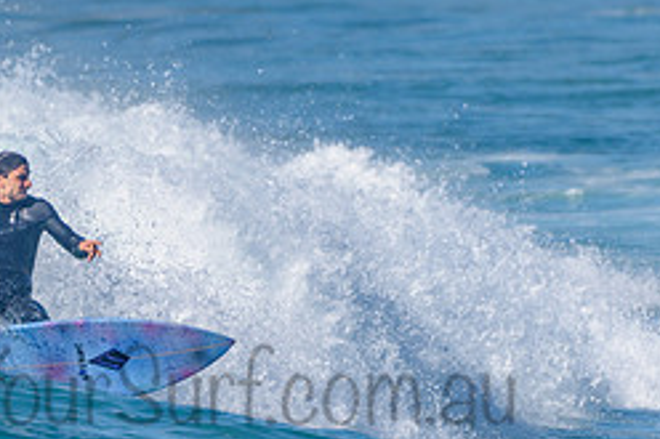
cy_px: 247
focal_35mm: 1436
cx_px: 230
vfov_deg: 1.0
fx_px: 26308
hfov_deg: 1.4
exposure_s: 1/2000
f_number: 5.6
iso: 140
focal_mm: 500
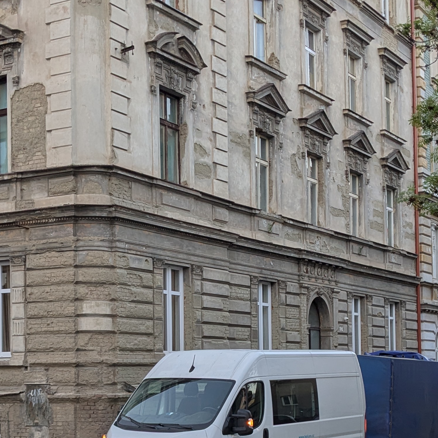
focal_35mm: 64
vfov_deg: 26.4
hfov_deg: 26.9
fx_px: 916
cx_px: 187
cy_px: 351
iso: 83
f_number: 1.73
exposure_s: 1/99.9
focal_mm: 4.38
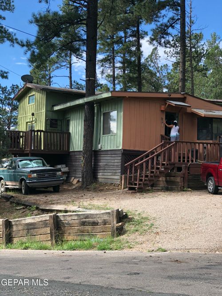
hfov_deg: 25.7
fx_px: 488
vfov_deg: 33.8
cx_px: 111
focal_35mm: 57
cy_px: 148
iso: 20
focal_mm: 6.6
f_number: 2.8
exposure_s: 1/174
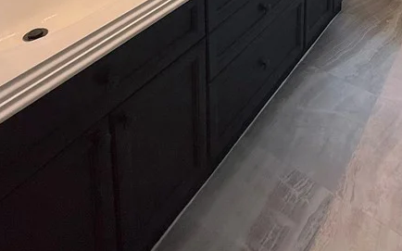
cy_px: -160
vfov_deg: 24.3
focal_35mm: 35
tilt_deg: -8.1
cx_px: 293
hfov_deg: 53.3
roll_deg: -1.5
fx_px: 383
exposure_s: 1/120
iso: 64
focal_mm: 2.22
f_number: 2.2
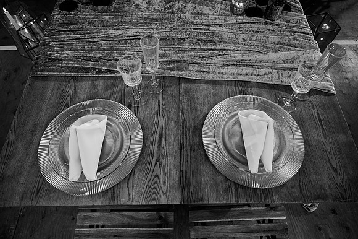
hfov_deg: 73.8
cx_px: 179
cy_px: 120
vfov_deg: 53.1
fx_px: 239
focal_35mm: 24
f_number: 3.5
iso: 1250
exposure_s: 1/200
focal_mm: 24
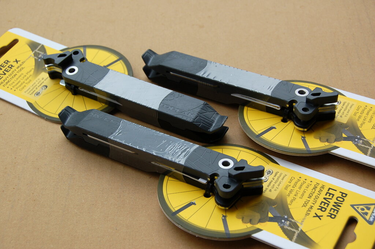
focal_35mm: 57
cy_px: 124
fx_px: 593
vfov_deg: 23.7
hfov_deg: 35.1
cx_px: 188
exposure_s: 1/160
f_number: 7.1
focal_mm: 38
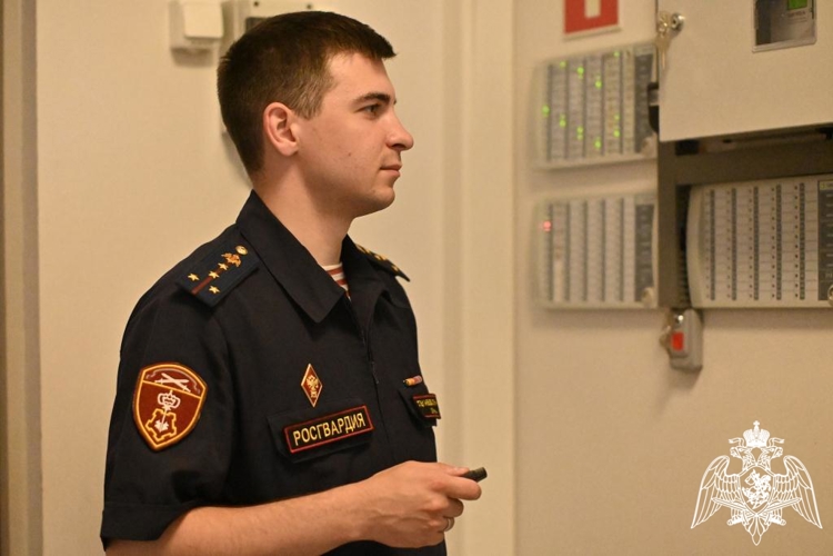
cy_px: 278
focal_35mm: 82
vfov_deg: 16.6
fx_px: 1909
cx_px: 416
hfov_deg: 24.6
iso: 6400
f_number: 1.8
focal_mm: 55
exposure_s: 1/4000
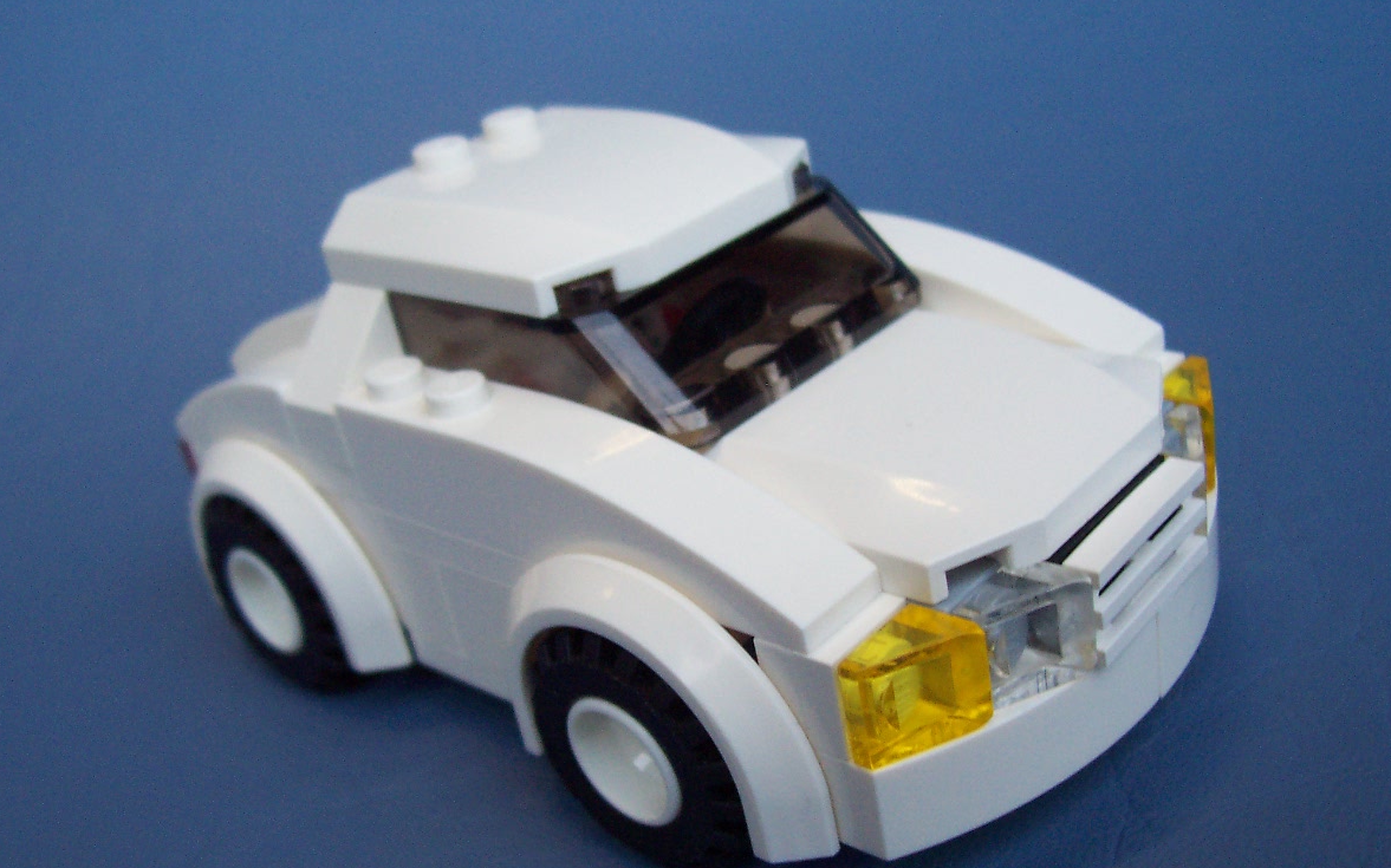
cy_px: 501
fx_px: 1516
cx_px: 706
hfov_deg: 49.3
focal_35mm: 40
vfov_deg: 31.9
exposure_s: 1/20
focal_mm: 5.6
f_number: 2.8
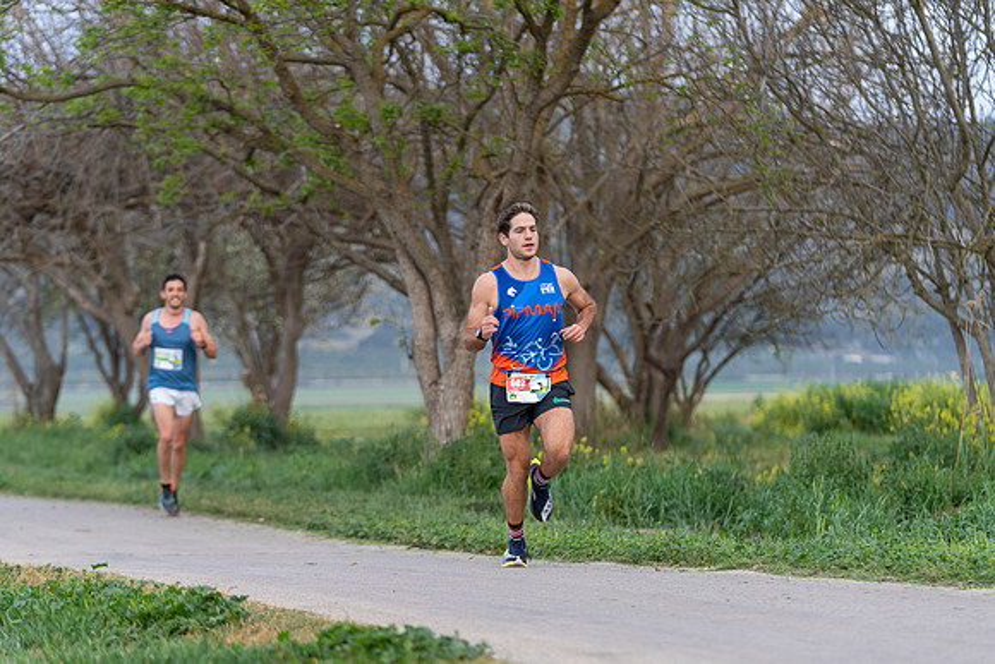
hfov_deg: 16.3
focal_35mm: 126
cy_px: 377
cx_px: 478
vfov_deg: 10.9
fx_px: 3484
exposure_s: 1/400
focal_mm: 111
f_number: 2.8
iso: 800
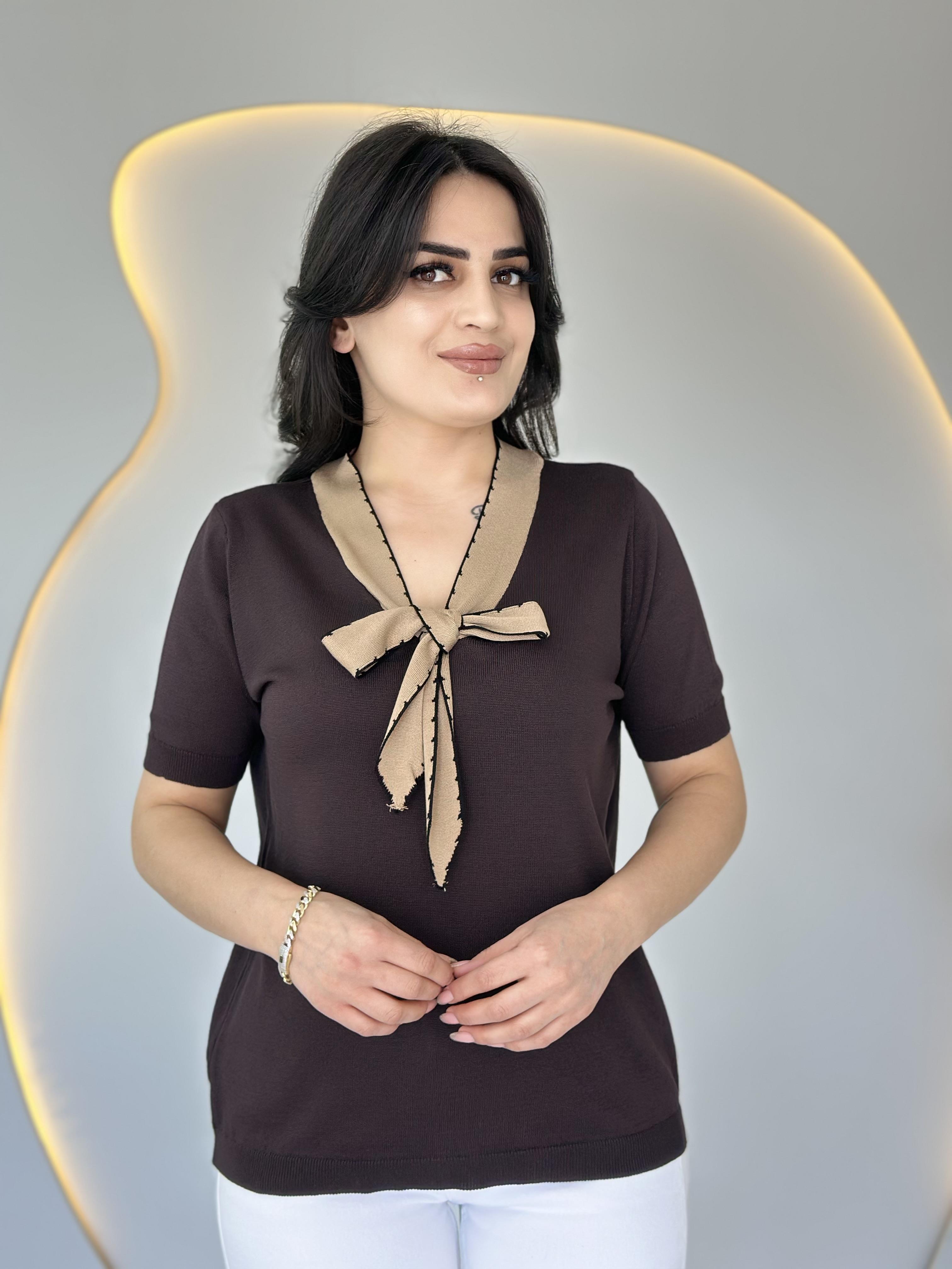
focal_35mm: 48
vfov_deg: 39.7
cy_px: 634
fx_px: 1760
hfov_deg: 30.3
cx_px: 476
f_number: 1.78
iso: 64
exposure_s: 1/148
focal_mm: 6.86
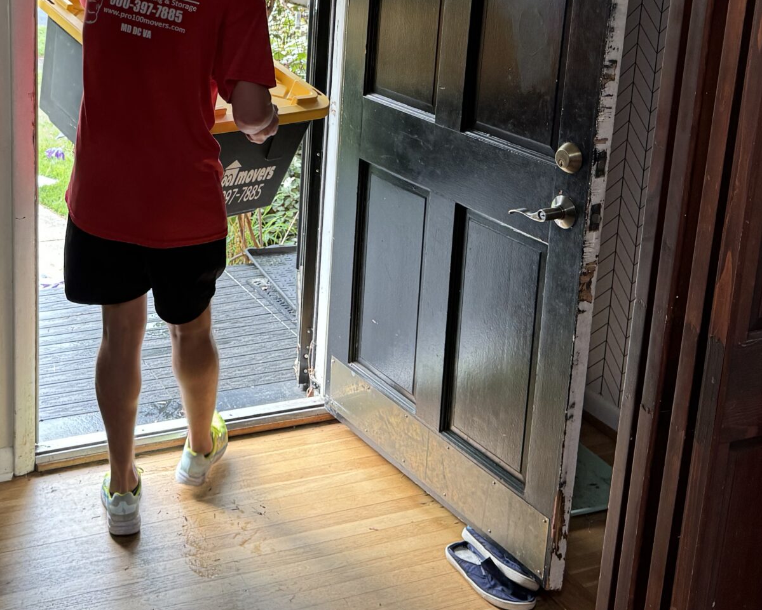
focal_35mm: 50
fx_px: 1128
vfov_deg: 29.5
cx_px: 193
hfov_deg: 36.5
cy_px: 110
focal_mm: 6.76
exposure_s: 1/121
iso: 200
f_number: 1.78
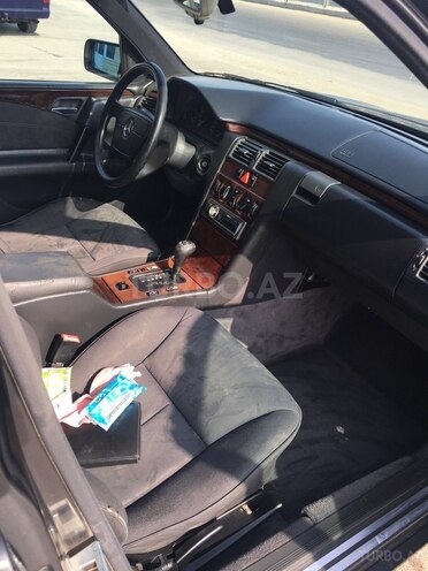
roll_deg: -3.6
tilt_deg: -36.1
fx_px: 478
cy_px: 286
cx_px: 214
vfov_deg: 61.7
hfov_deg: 48.2
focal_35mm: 29
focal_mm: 4.15
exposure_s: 1/300
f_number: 2.2
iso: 25
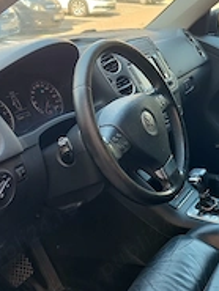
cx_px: 181
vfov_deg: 35.5
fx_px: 455
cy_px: 135
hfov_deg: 26.5
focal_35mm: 54
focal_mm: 5.95
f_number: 1.89
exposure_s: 1/50
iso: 51
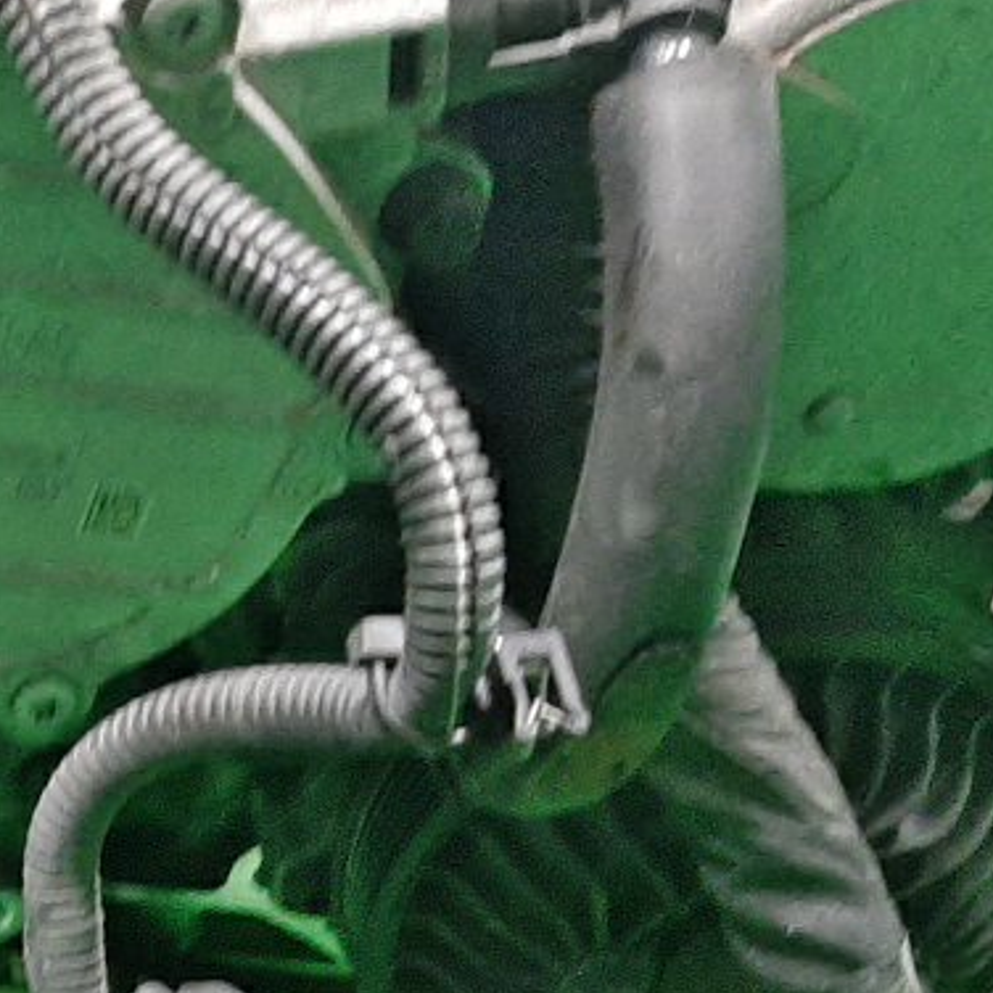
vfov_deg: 18.2
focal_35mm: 88
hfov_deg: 17.7
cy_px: 1334
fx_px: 2856
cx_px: -486
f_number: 1.7
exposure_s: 1/25
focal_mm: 3.93
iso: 260
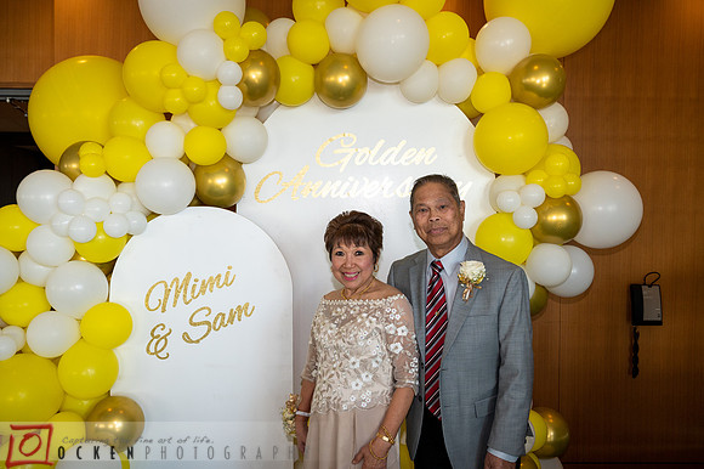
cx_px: 352
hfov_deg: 61.9
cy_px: 234
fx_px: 587
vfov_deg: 43.5
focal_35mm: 30
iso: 1000
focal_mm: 30
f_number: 5.6
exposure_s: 1/160
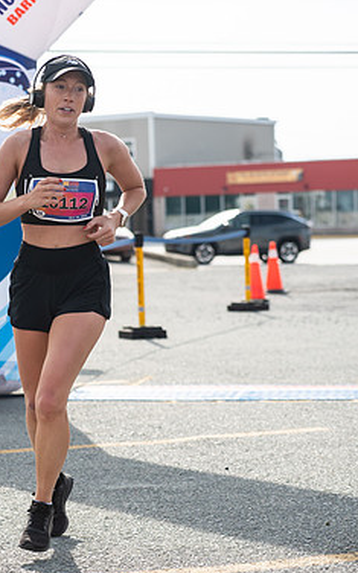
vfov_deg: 18.9
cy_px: 290
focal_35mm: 110
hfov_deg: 11.8
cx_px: 21
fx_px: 1717
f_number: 4.5
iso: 250
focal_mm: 70
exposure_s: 1/2000
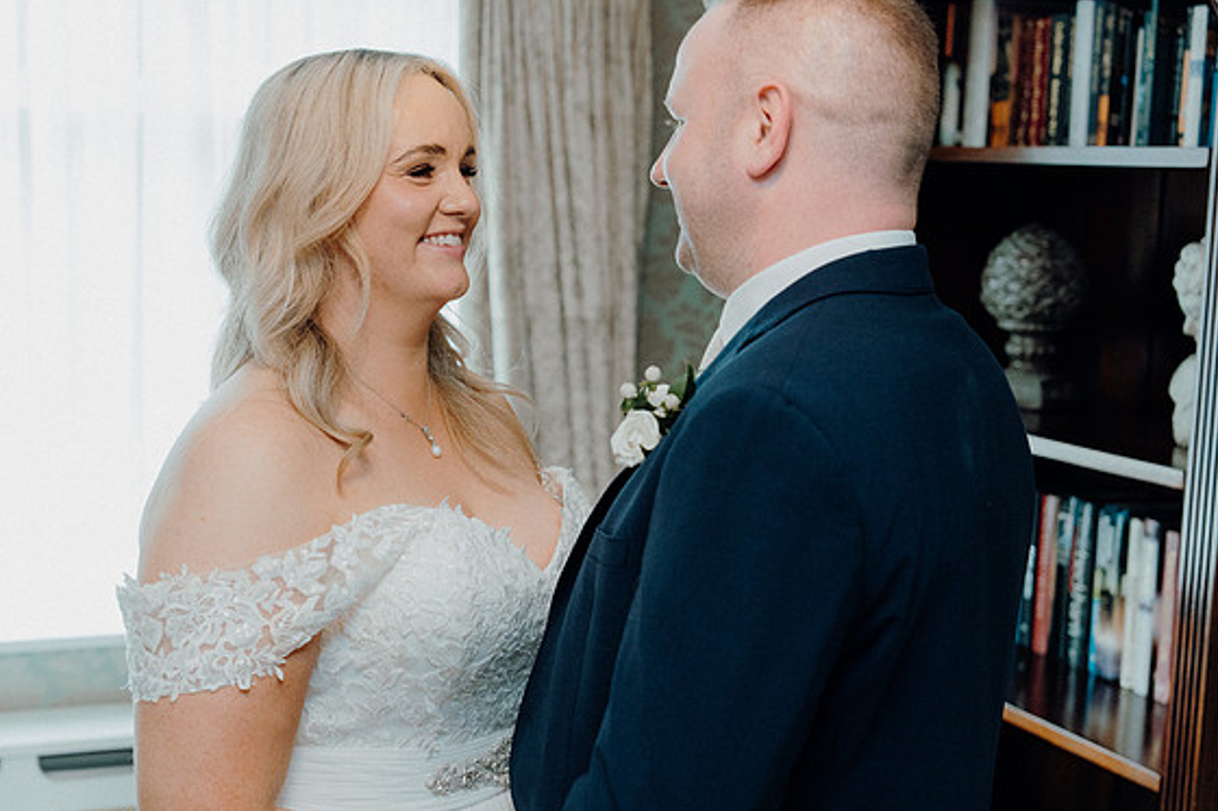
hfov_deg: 35.1
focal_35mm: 57
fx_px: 1928
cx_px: 592
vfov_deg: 23.8
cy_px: 408
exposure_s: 1/160
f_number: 3.5
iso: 2500
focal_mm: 55
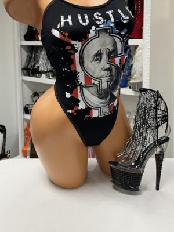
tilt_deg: -5.4
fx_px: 261
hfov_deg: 36.8
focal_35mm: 39
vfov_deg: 47.0
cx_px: 96
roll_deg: +0.5
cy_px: 76
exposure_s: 1/60
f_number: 1.6
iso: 125
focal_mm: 5.1
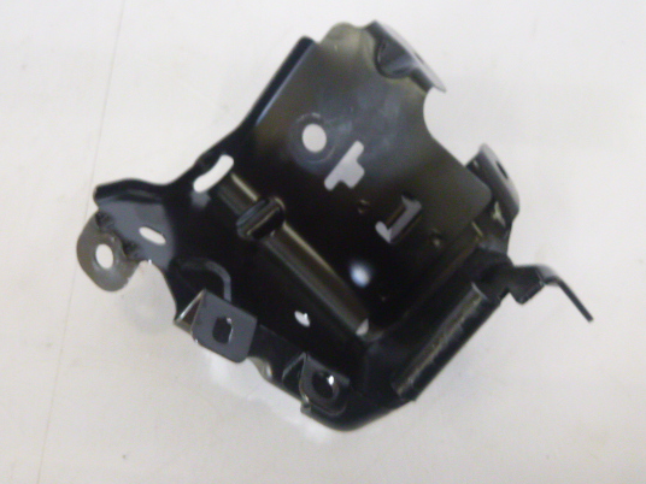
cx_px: 316
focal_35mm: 43
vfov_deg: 33.6
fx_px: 802
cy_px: 224
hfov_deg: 43.8
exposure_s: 1/20
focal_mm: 6.4
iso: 400
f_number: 4.4
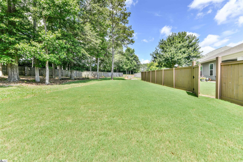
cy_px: 81
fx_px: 101
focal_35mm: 15
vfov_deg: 77.3
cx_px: 122
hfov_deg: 100.4
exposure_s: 1/640
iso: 400
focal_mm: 15
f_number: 8
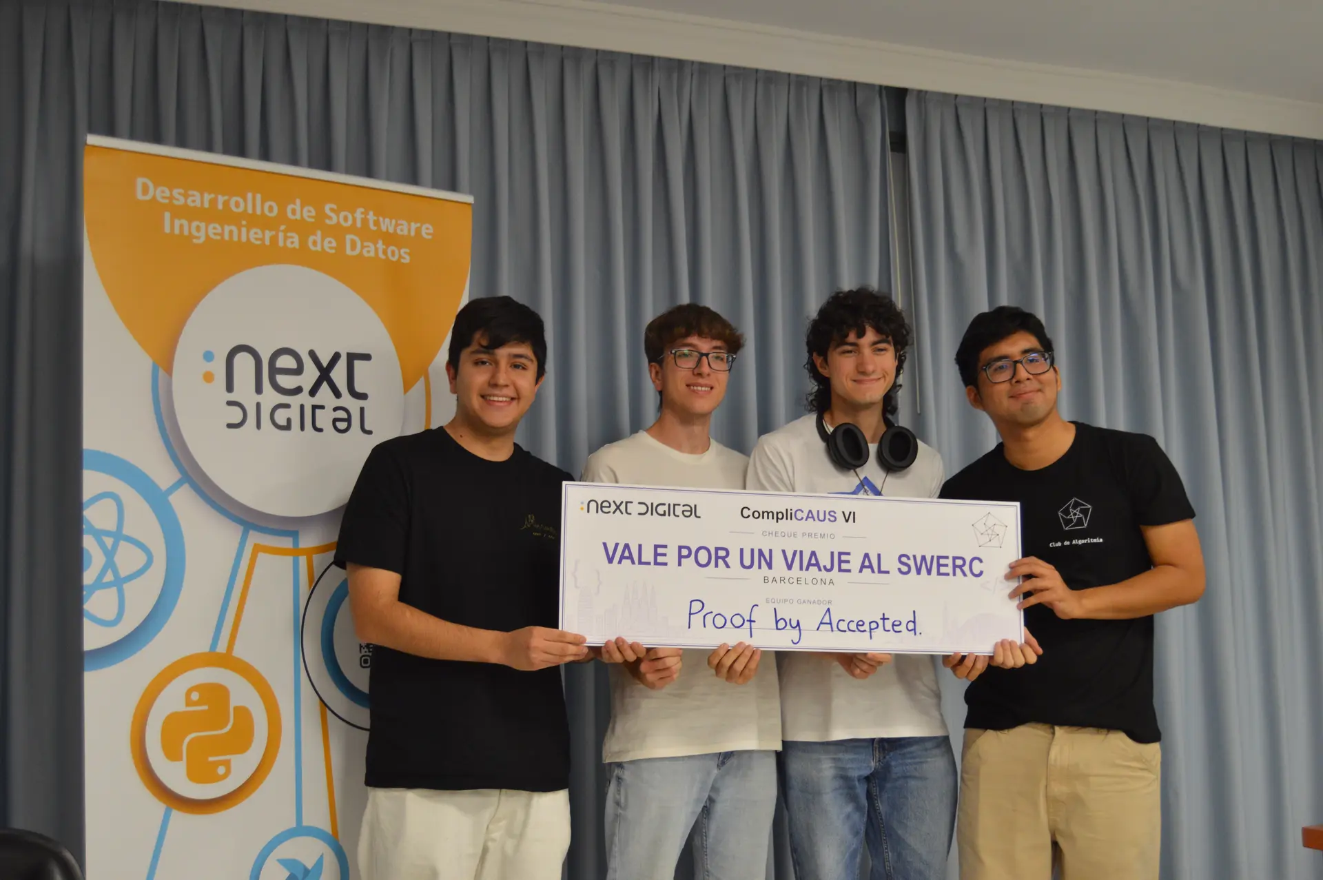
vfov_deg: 34.2
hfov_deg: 49.6
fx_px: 1432
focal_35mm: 39
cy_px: 440
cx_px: 662
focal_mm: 26
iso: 720
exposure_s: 1/60
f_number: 4
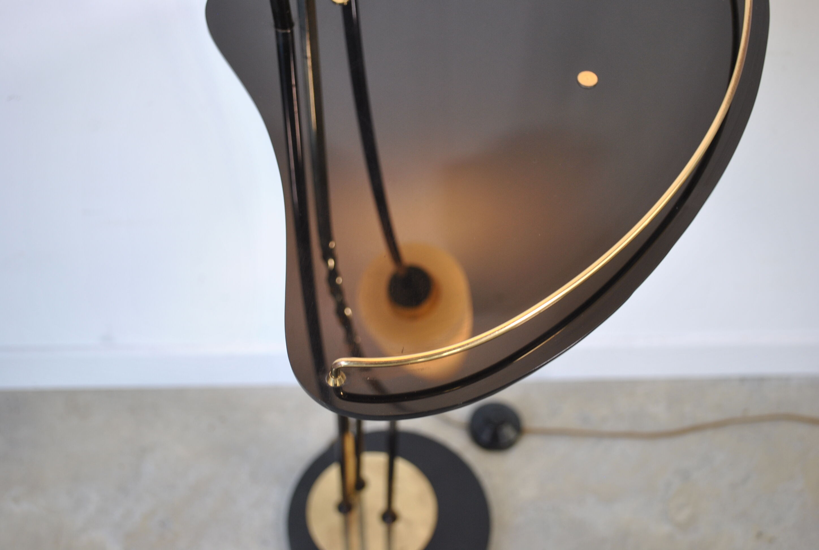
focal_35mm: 51
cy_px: 275
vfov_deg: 26.6
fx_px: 1163
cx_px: 410
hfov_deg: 38.8
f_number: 5
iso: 200
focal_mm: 34
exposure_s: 1/40
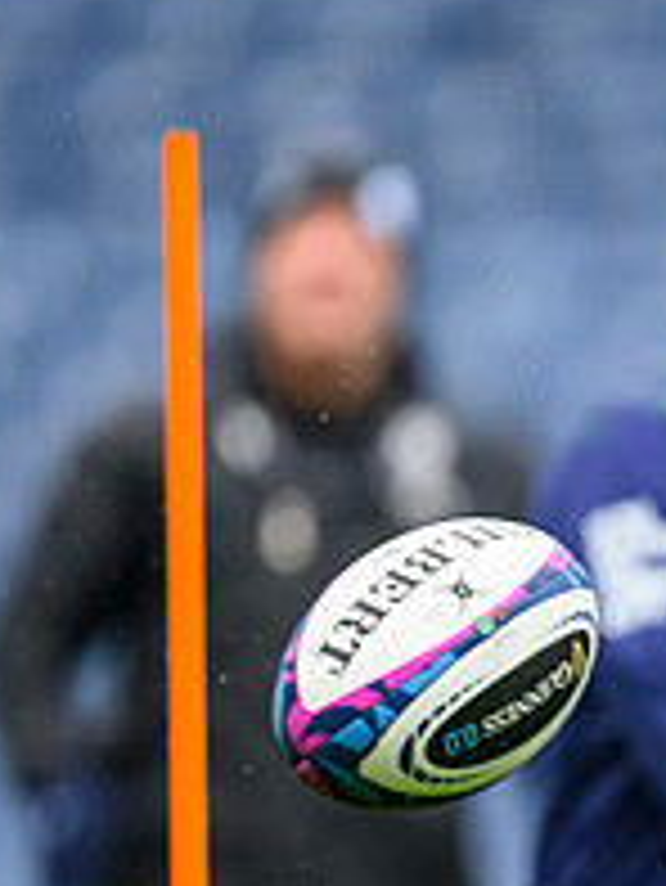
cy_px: 626
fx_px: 46663
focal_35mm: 1821
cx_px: 1055
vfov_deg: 1.1
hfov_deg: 0.8
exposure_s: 1/1250
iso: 3200
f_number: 4
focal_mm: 560
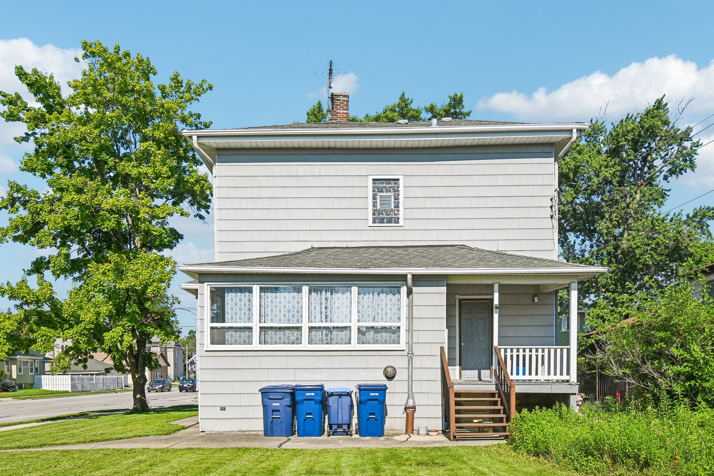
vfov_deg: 43.6
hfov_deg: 61.9
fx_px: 595
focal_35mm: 30
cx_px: 357
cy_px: 238
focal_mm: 20
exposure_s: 1/500
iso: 100
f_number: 8
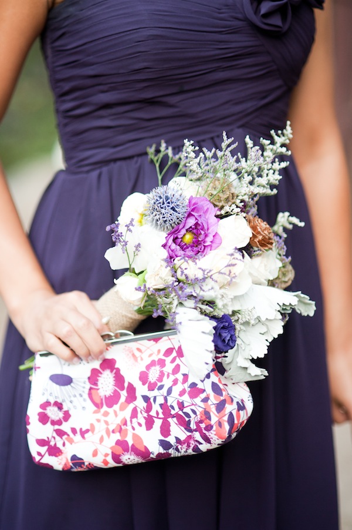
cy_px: 265
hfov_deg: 16.0
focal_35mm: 85
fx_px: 1248
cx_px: 176
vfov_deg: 23.9
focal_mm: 85
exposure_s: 1/320
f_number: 2.2
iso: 640
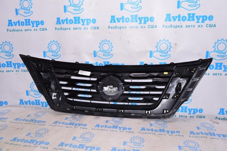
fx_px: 189
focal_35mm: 30
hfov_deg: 62.0
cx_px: 114
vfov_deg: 43.5
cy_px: 76
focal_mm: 20
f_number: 8
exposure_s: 1/200
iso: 1600
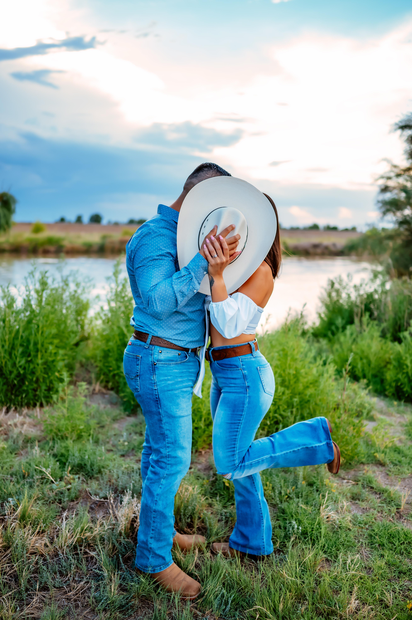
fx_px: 602
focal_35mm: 35
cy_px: 310
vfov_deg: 54.5
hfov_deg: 37.8
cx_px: 206
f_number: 1.8
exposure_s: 1/500
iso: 125
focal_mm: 35
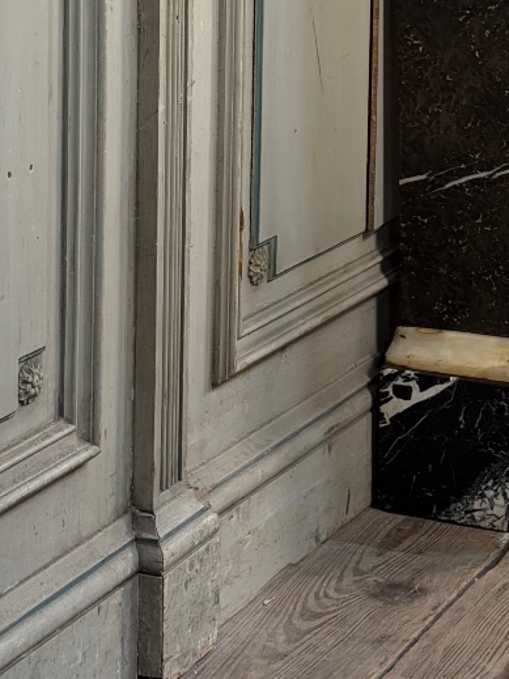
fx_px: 2177
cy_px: -17
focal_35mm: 111
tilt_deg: -6.7
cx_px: 506
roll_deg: -0.6
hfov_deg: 13.2
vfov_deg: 17.3
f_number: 1.78
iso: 160
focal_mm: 6.76
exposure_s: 1/50
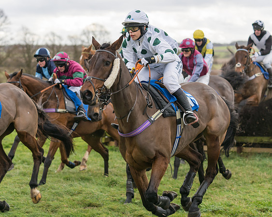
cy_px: 108
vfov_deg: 13.0
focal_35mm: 118
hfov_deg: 16.3
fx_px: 952
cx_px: 109
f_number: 2.8
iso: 400
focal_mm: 70
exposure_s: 1/1000
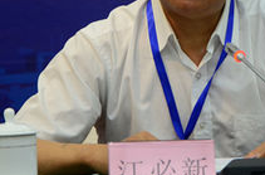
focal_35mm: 349
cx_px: 193
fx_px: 2560
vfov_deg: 3.9
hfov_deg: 5.9
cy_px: 6
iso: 800
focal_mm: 98
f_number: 5.6
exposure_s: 1/40
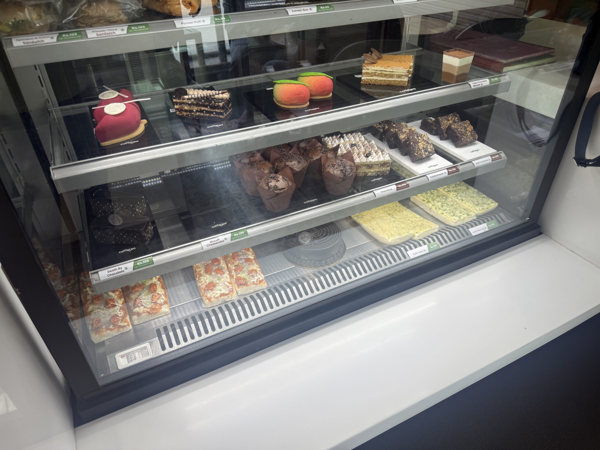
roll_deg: +0.5
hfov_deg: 71.6
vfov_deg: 56.8
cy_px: 225
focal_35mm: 24
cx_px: 300
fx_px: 416
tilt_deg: -36.4
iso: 64
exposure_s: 1/169
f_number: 1.78
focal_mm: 6.76
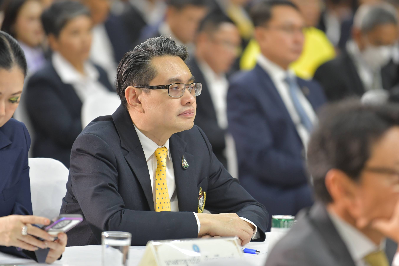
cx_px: 200
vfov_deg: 4.6
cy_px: 133
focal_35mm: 300
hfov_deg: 6.9
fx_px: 3323
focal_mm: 200
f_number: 2.8
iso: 800
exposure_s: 1/200
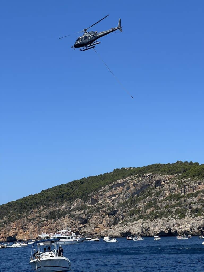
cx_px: 102
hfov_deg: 19.1
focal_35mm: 77
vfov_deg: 25.3
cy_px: 136
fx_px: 605
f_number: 2.8
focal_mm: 9
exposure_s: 1/968
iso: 32
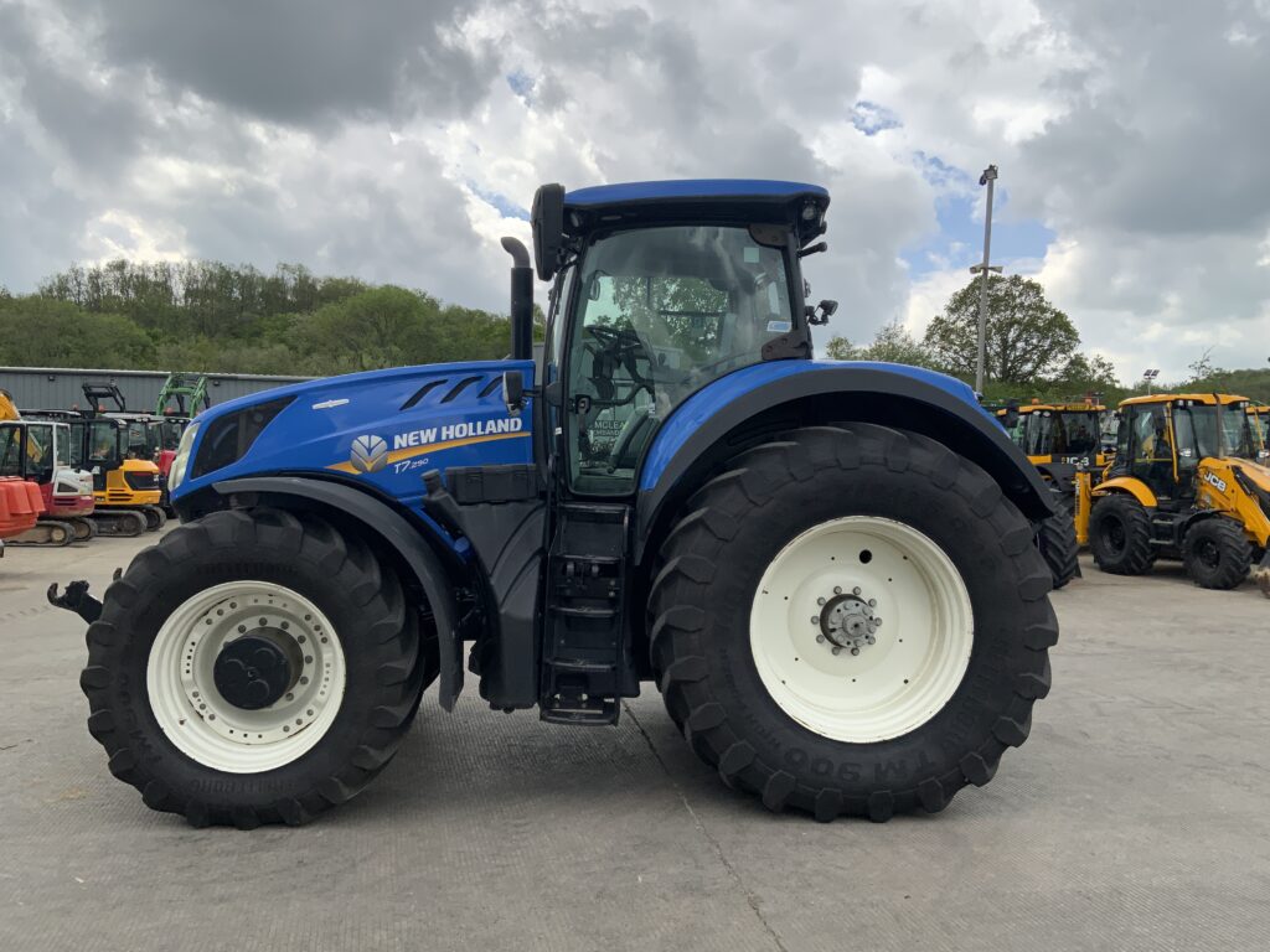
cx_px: 635
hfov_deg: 61.7
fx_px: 1064
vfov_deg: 48.2
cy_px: 476
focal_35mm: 29
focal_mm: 3
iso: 16
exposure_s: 1/1412
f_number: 1.8
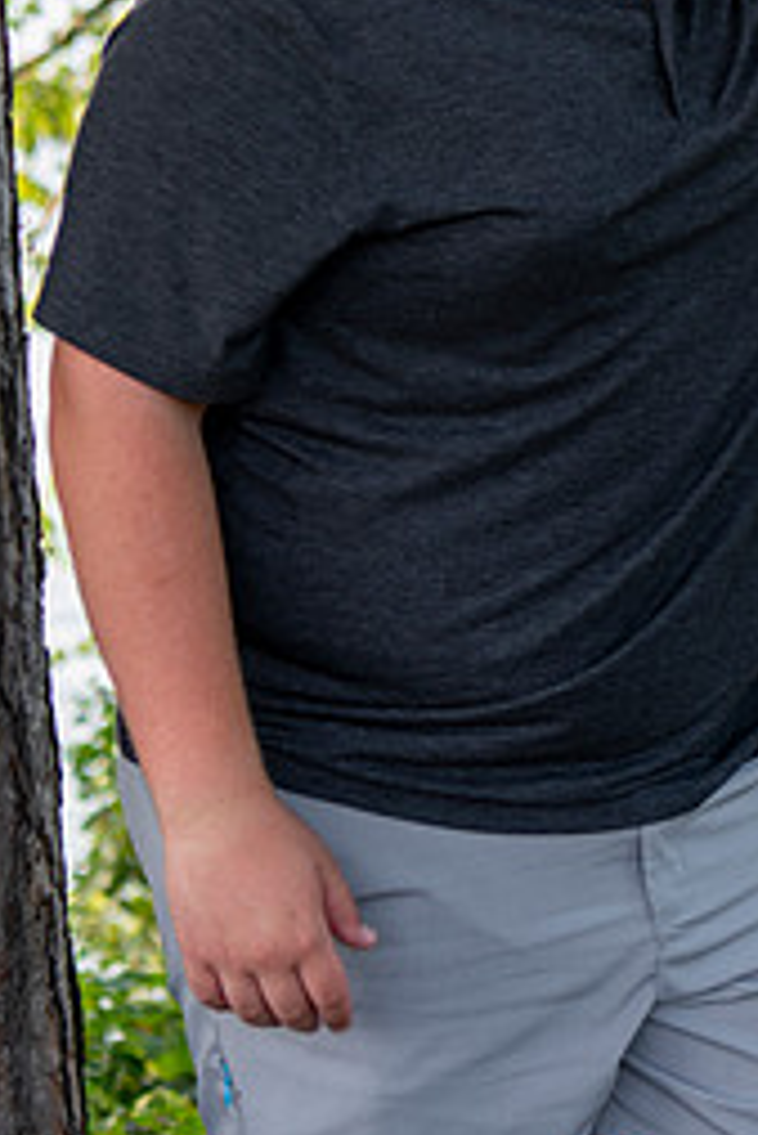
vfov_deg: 15.9
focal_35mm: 128
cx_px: 574
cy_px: 301
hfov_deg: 10.7
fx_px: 4037
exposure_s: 1/160
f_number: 2.8
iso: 100
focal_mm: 48
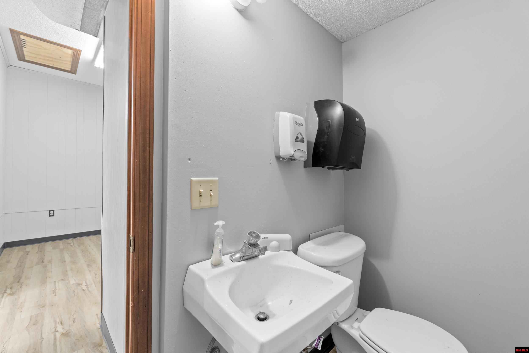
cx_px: 264
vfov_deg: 77.3
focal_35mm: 15
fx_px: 220
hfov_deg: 100.4
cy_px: 176
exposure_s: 1/1.67
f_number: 7.1
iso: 400
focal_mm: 10
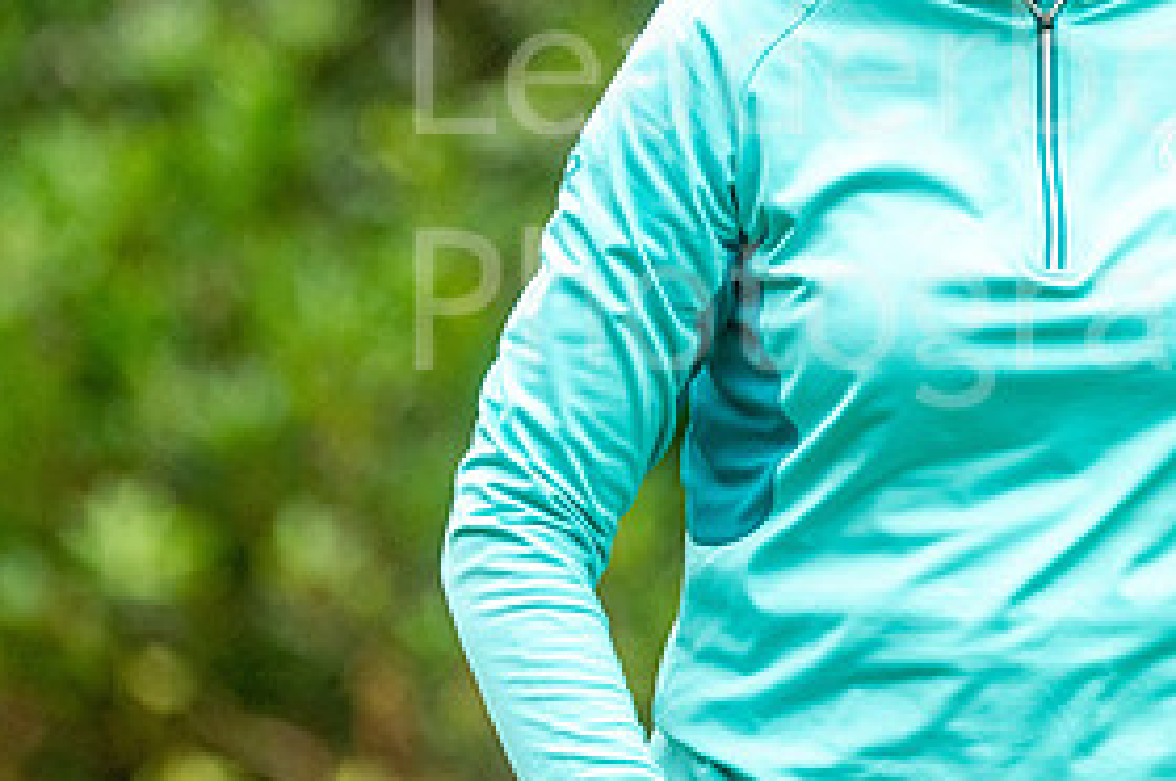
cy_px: 105
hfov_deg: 2.2
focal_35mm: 933
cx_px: 958
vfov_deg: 1.5
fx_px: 30442
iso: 800
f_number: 4
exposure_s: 1/800
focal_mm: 300
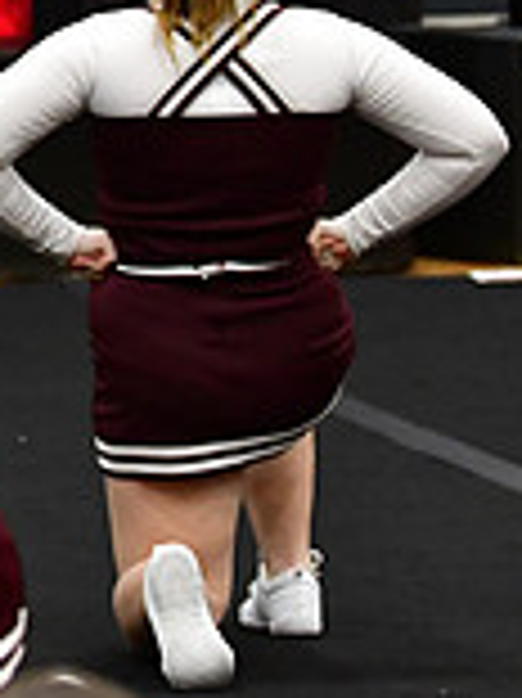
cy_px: 11
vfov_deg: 3.3
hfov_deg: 2.5
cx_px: -742
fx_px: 11960
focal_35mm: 594
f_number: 3.5
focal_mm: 110
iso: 4000
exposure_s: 1/500
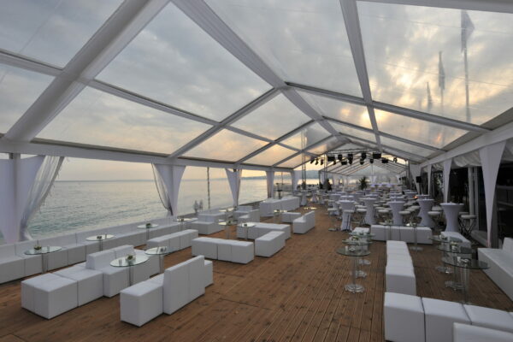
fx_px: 256
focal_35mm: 18
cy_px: 171
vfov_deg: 67.4
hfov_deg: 90.0
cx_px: 256
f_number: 16
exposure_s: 1/80
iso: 200
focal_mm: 18
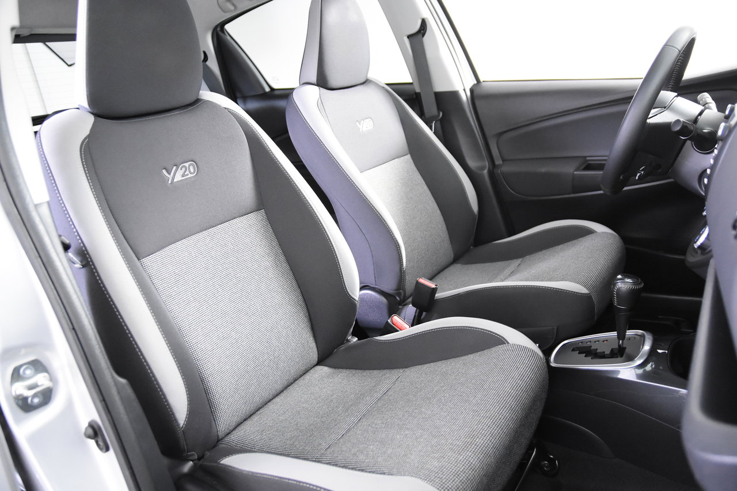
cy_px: 246
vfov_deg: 43.6
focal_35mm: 30
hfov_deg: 61.9
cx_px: 368
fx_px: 614
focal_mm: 20
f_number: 2.8
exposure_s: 1/30
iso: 4000
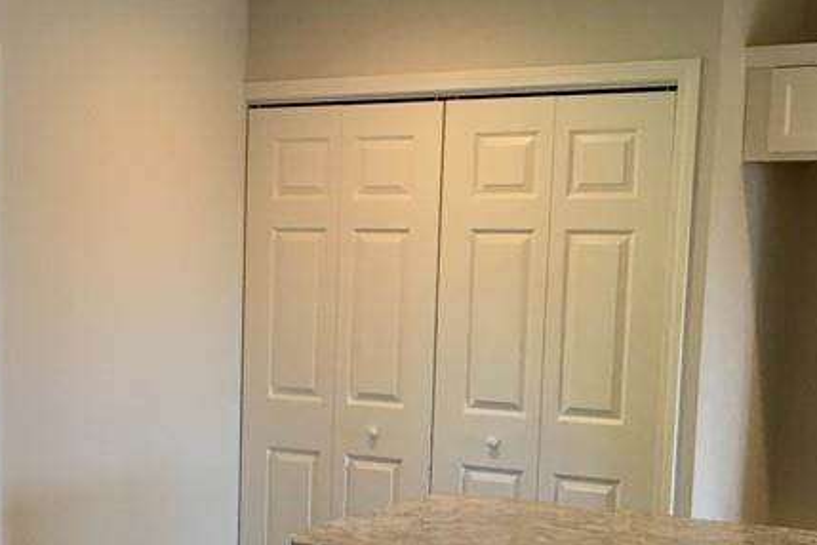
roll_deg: -0.3
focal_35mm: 72
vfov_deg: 18.7
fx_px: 1634
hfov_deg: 27.2
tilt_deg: -9.3
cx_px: 99
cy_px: 455
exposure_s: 1/30
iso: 32
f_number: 2.2
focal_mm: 4.15
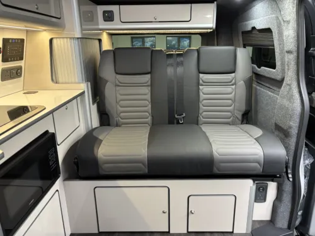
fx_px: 237
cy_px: 118
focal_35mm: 26
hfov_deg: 67.3
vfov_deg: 53.1
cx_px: 158
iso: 320
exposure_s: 1/50
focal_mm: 5.96
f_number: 1.6
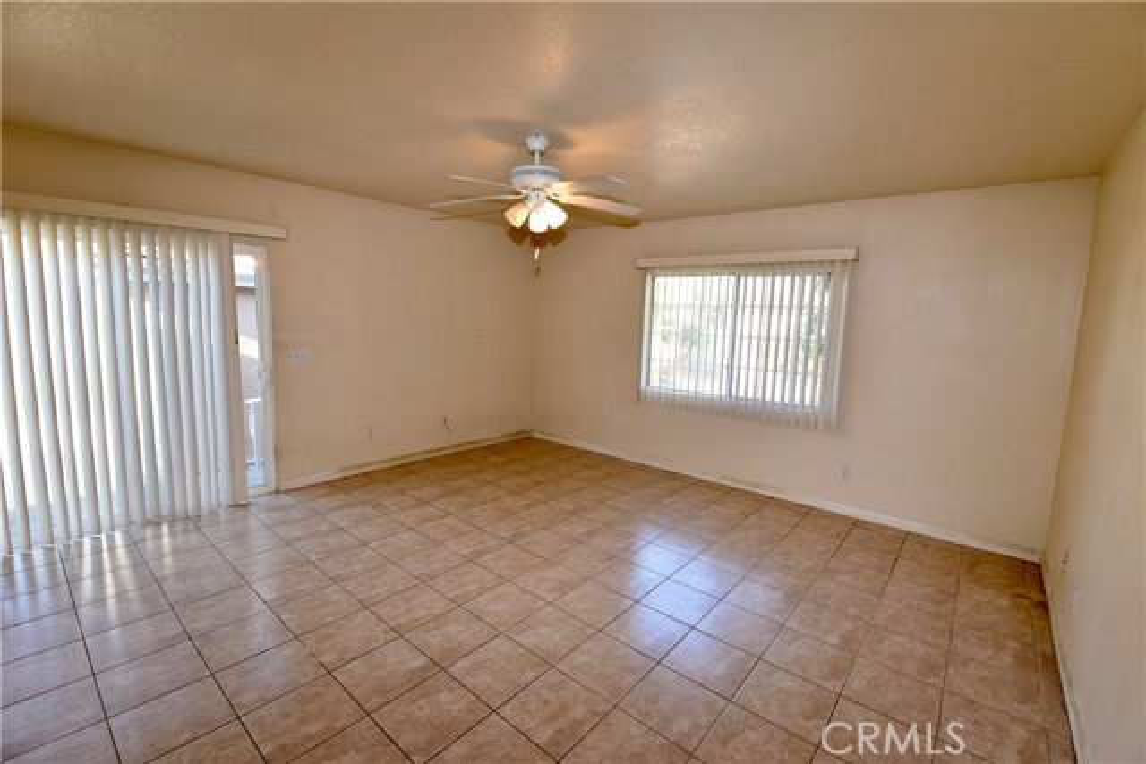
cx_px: 573
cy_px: 382
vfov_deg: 77.4
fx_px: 478
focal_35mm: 15
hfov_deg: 100.4
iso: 800
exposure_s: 1/125
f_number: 5.6
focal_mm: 15
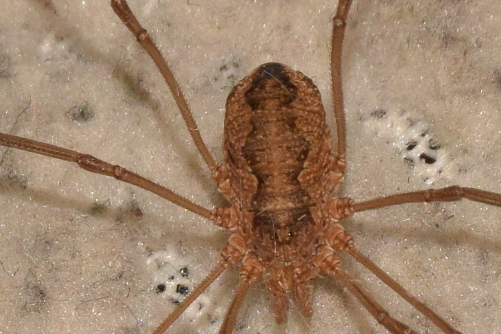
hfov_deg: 8.4
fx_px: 3410
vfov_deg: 5.6
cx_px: 288
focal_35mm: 245
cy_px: 182
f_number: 14
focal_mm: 140
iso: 500
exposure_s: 1/160
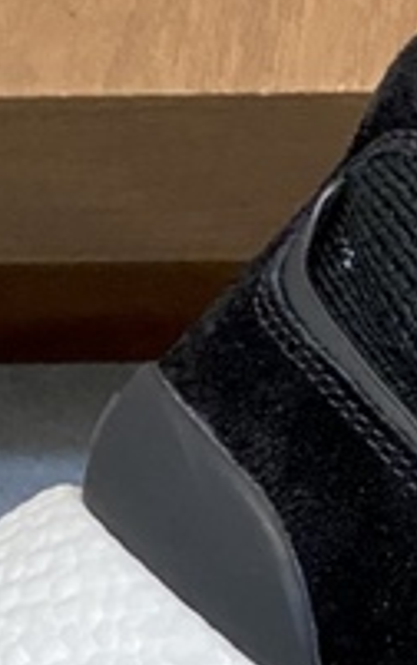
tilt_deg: -68.8
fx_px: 4972
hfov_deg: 4.7
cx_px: 913
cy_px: 1125
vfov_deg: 7.5
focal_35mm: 274
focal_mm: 6
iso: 160
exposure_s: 1/100
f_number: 2
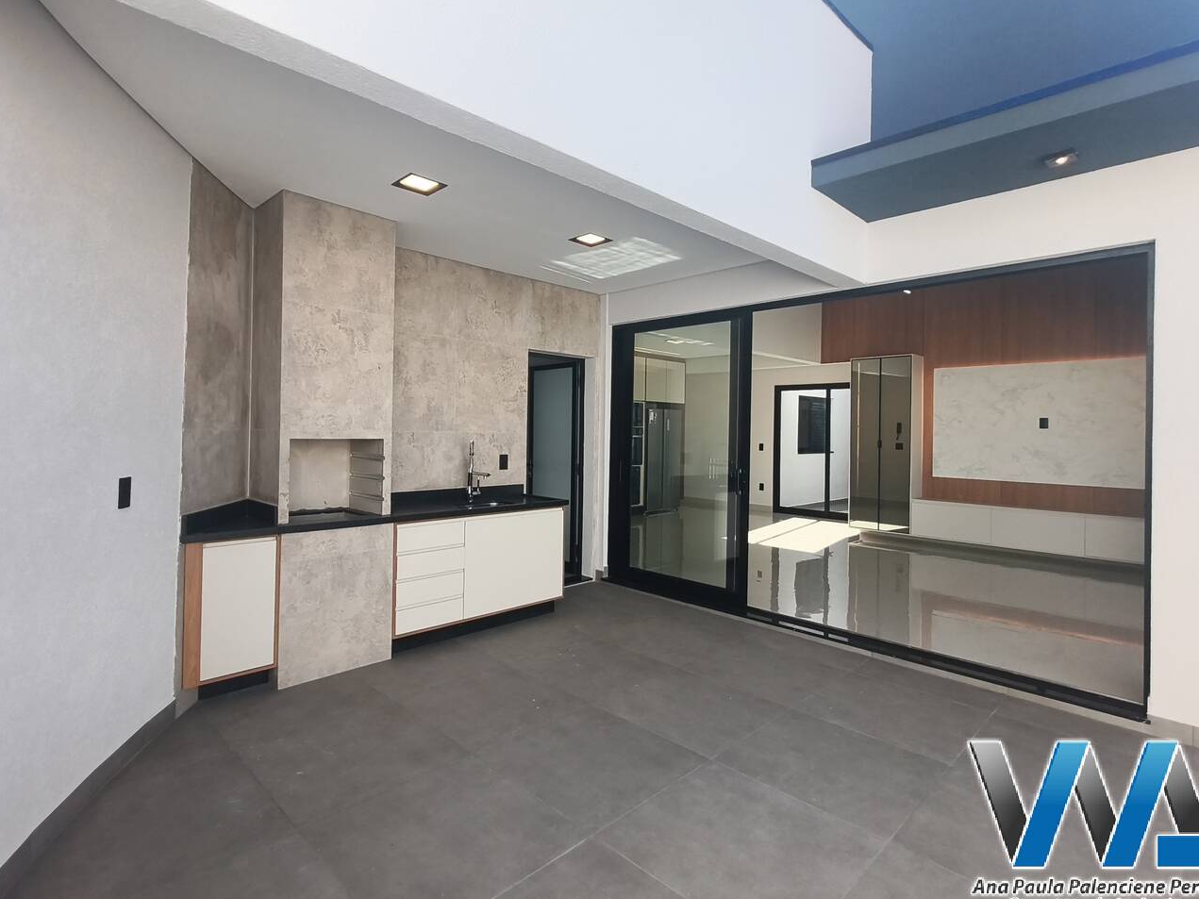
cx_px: 595
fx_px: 589
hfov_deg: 91.0
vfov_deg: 74.7
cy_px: 432
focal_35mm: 17
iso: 50
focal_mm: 1.67
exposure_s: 1/530
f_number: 2.2
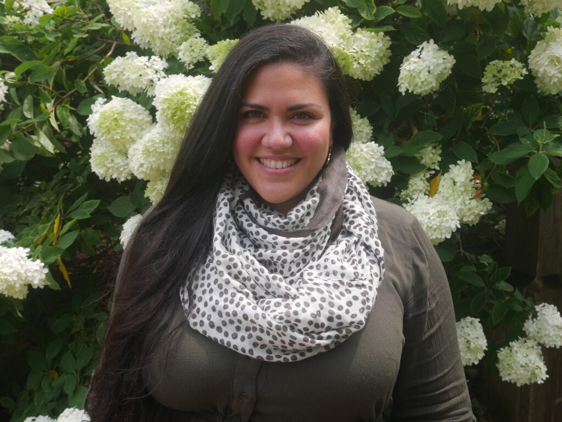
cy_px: 211
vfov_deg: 36.0
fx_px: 650
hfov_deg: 46.8
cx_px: 281
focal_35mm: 40
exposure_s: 1/200
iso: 200
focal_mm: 20
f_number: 7.1
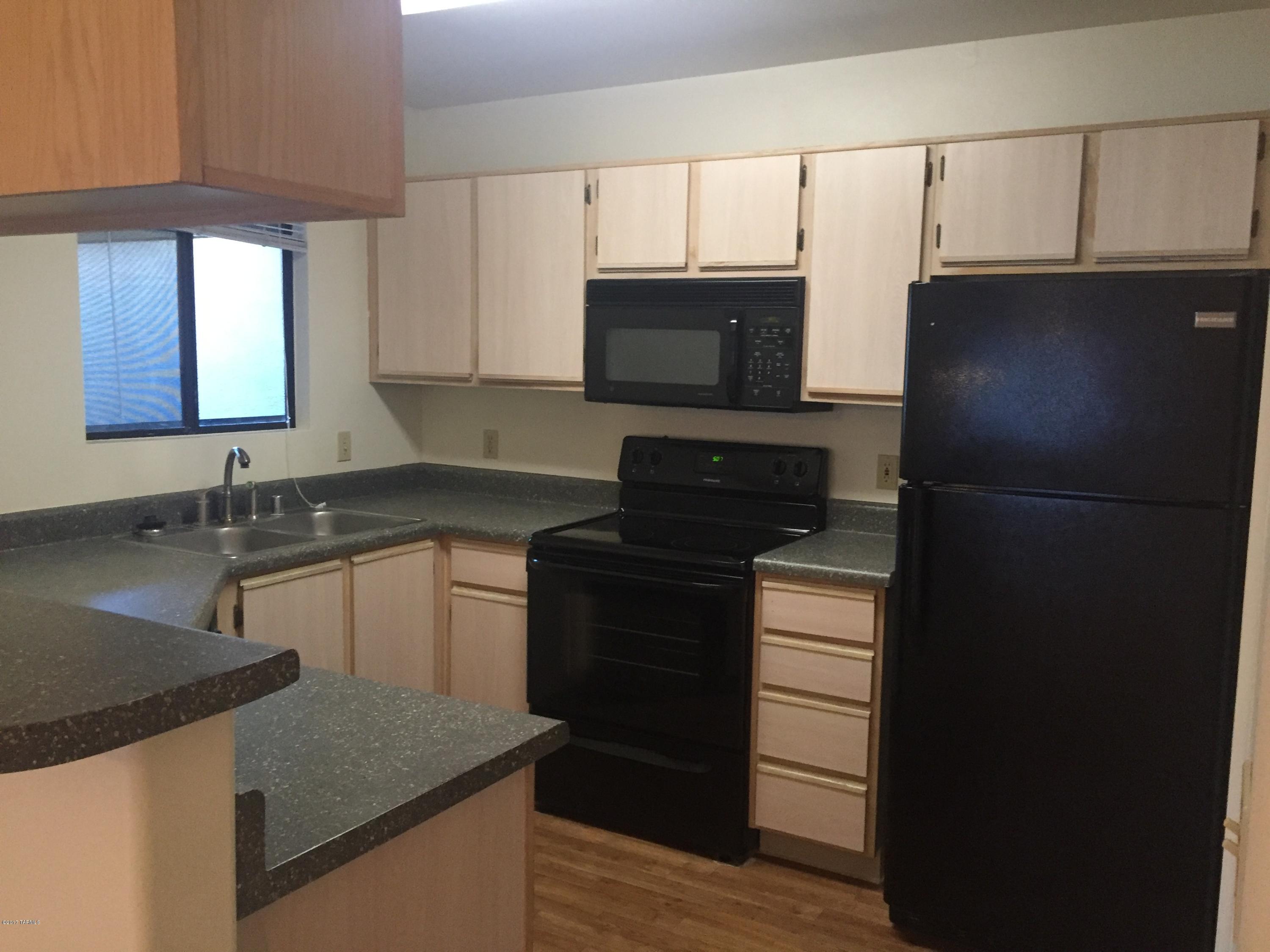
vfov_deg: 48.2
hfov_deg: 61.7
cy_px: 476
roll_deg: -2.2
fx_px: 1064
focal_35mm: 29
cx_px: 635
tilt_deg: -6.3
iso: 250
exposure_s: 1/30
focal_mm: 4.15
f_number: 2.2
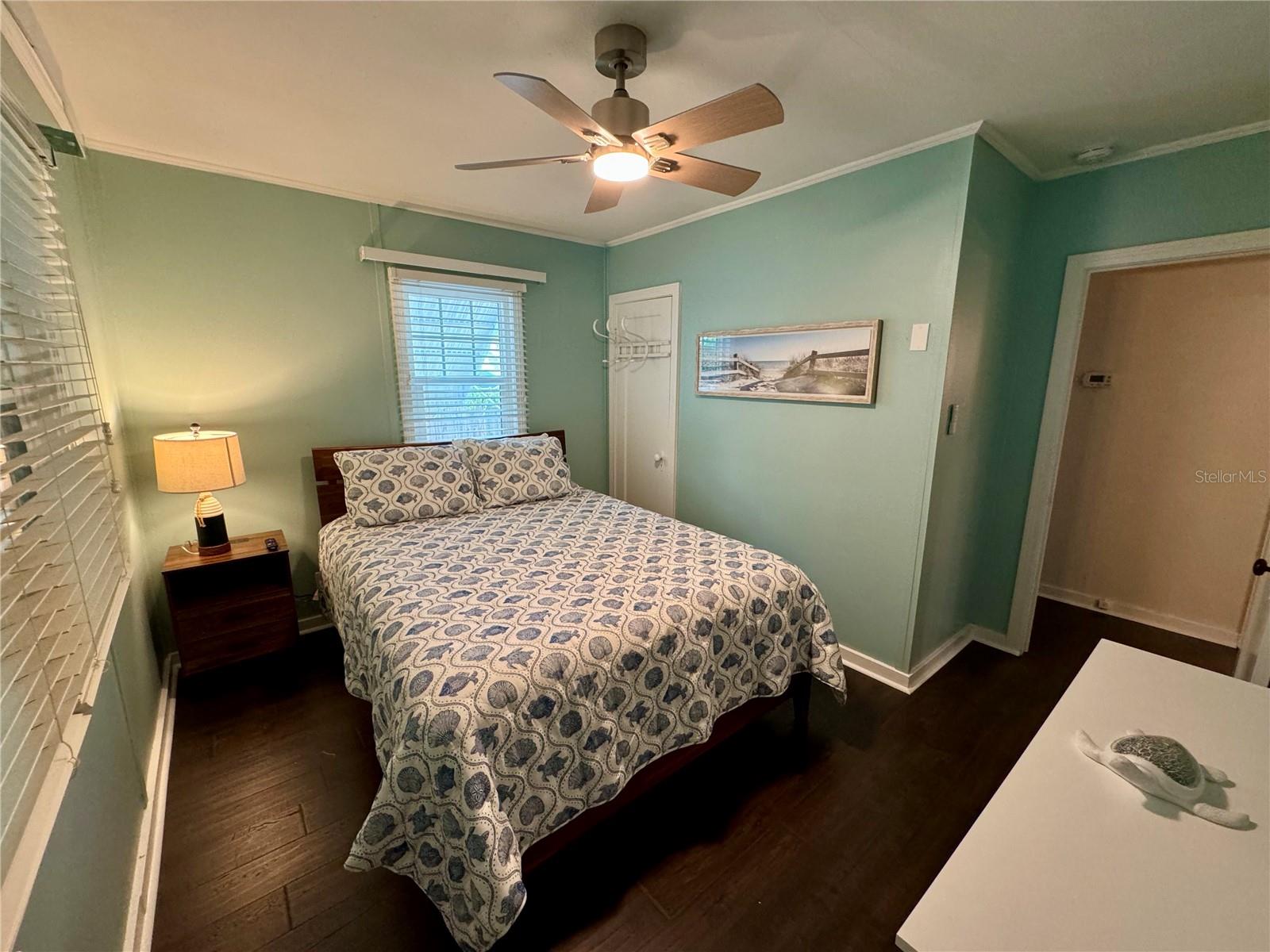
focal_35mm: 14
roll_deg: -0.5
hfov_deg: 102.1
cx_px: 635
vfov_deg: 85.7
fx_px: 514
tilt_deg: -12.8
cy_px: 476
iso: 250
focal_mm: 2.22
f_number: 2.2
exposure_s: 1/60
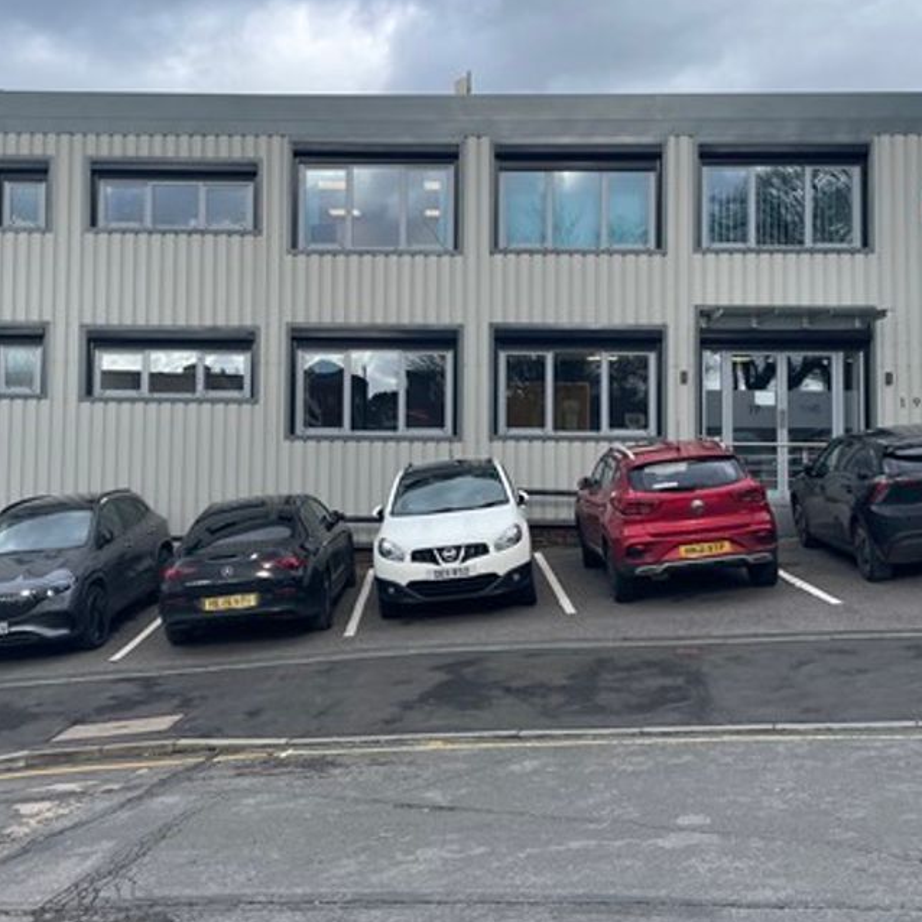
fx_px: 1205
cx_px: 429
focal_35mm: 40
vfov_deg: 41.7
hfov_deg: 41.8
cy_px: 387
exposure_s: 1/1006
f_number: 1.6
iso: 32
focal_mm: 4.2
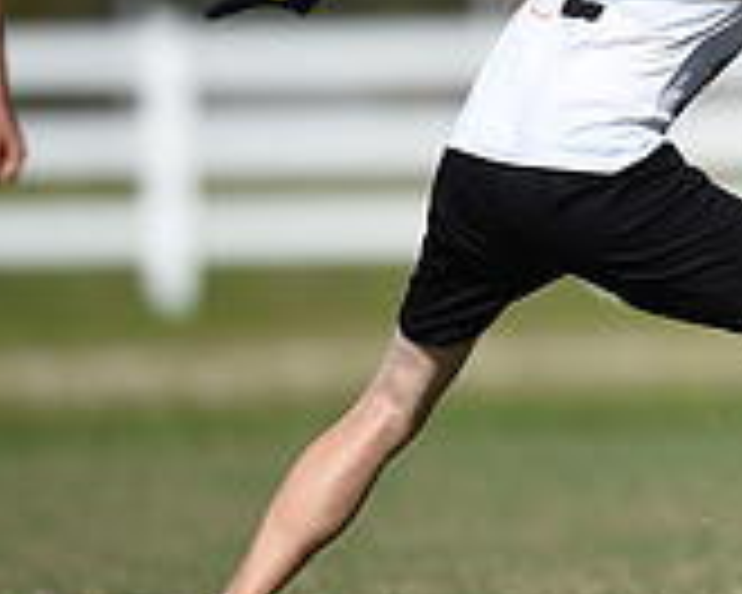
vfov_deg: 1.2
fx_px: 28988
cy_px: -18
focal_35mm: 1320
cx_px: 1142
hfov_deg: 1.5
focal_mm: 400
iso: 100
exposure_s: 1/3200
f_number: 2.8
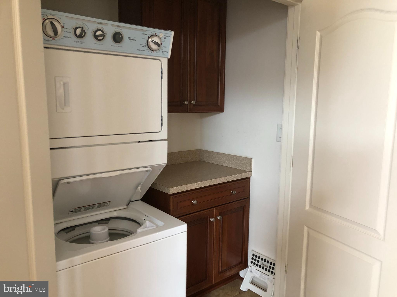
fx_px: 321
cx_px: 198
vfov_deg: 49.7
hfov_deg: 63.4
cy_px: 148
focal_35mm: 28
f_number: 1.8
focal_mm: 3.99
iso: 50
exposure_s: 1/15
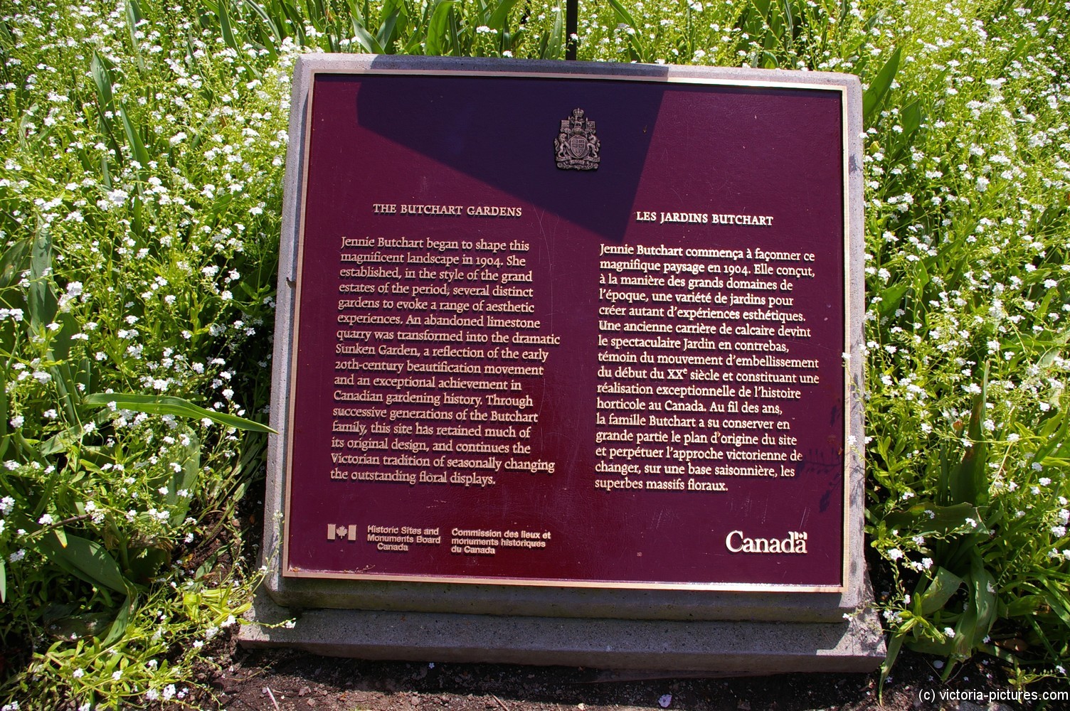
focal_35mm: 27
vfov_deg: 47.8
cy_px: 356
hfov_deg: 67.4
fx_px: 802
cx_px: 535
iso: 200
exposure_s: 1/180
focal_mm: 18
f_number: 9.5
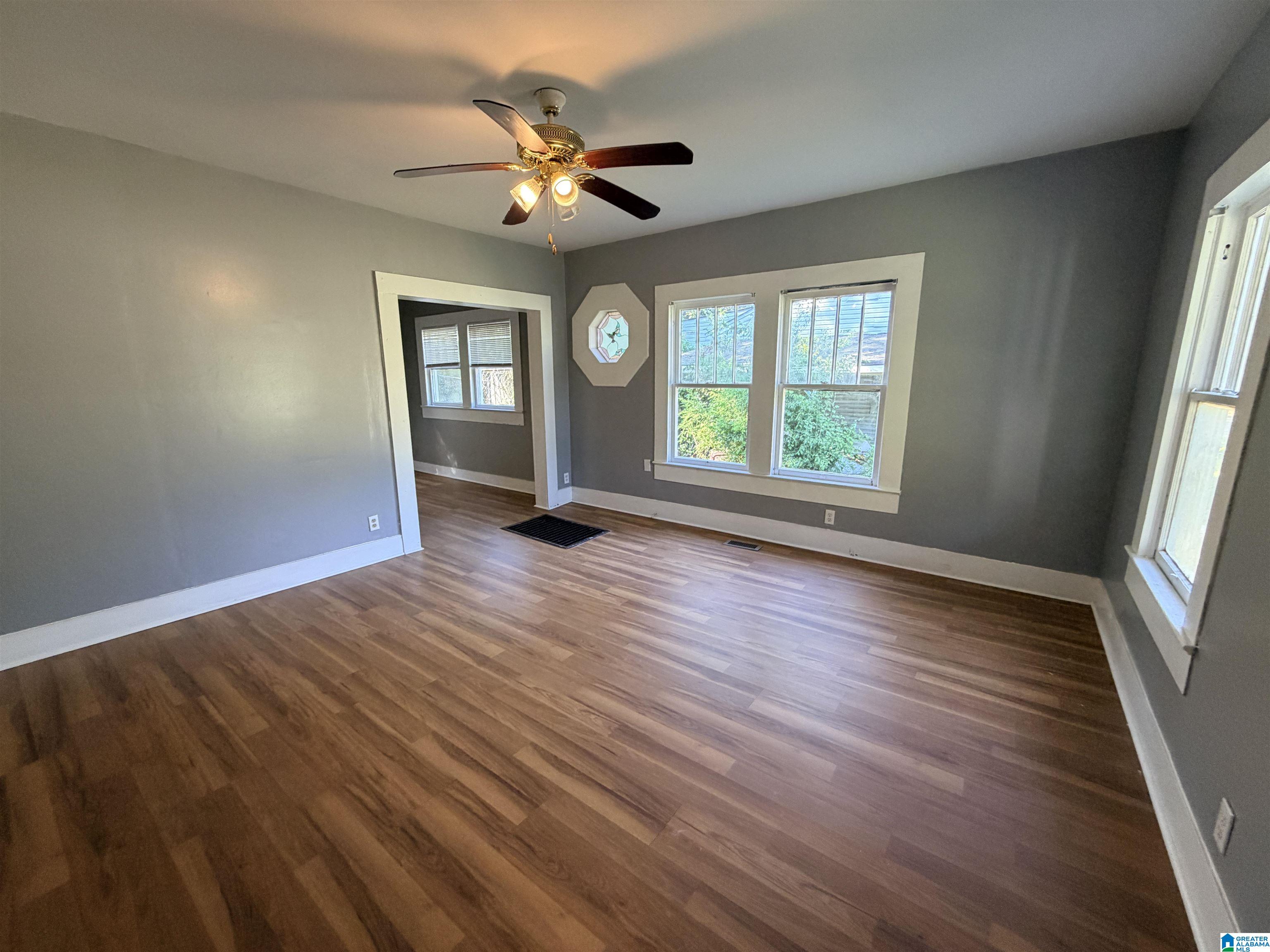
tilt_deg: -12.5
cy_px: 476
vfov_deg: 85.7
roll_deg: +0.6
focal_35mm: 14
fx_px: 514
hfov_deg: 102.1
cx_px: 635
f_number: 2.2
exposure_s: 1/60
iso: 200
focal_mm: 2.22
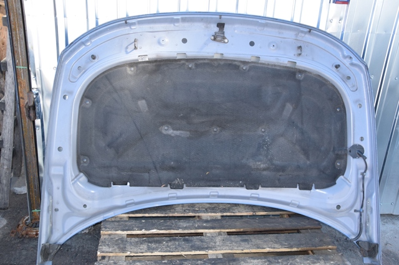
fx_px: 399
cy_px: 132
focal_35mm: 36
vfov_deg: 36.8
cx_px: 200
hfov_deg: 53.2
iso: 800
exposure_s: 1/200
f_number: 8
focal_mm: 24
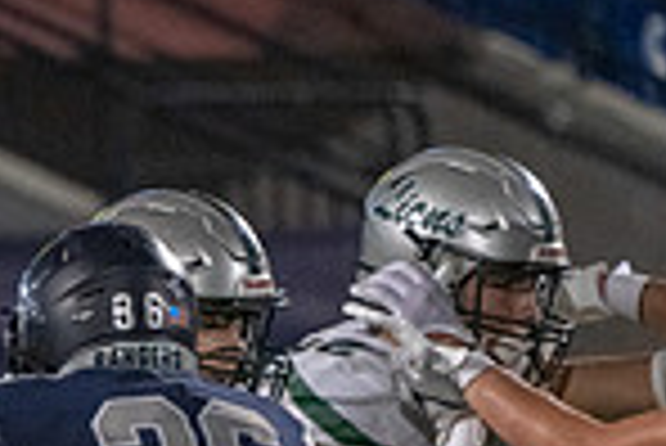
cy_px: 738
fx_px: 32091
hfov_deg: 1.2
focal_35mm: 1733
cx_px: -697
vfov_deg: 0.8
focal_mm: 400
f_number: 5.6
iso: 8000
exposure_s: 1/1000
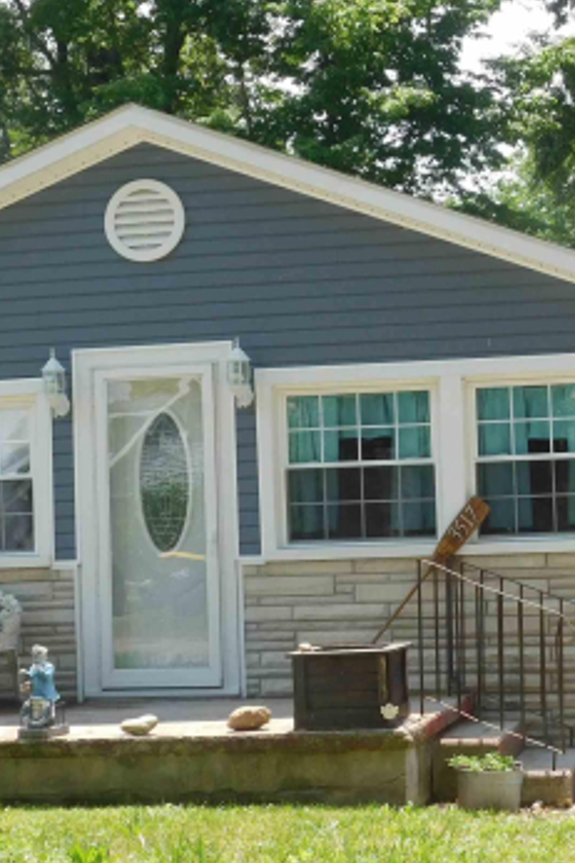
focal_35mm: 72
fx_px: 1727
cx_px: 454
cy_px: 485
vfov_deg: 28.1
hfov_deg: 18.7
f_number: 3.5
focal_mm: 6.3
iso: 125
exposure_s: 1/500
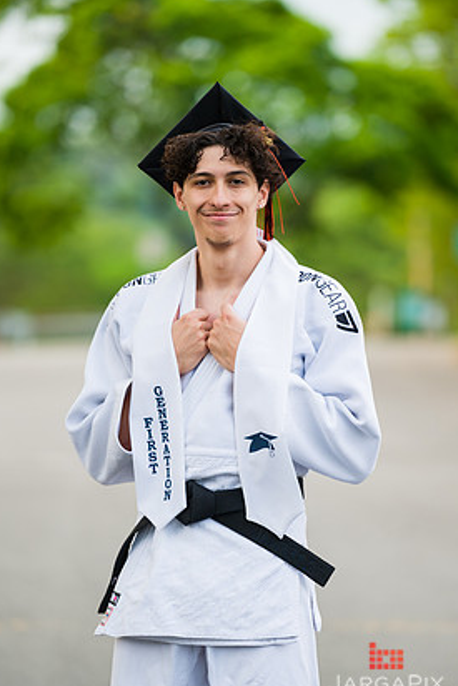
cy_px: 353
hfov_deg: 6.3
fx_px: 4156
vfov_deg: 9.4
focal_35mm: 218
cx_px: 237
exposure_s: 1/800
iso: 200
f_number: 3.2
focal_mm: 200
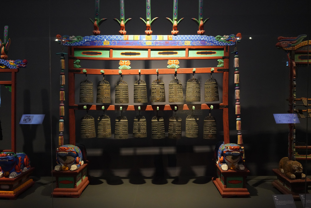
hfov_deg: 54.4
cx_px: 156
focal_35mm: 35
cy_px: 104
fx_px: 302
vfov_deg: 37.9
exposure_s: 1/80
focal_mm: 35
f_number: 3.2
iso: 6400
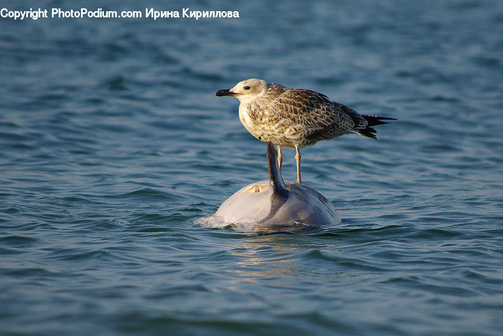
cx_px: 252
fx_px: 6287
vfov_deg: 3.1
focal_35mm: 450
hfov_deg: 4.6
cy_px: 168
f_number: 5.8
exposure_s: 1/1000
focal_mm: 300
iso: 200
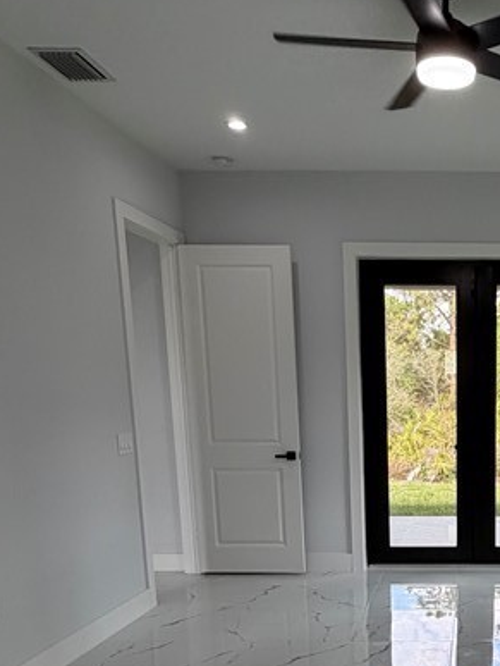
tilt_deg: -10.8
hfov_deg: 35.7
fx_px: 711
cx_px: 476
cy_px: 527
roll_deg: +0.0
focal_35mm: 37
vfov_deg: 47.5
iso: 80
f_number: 2.2
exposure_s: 1/120
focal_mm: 2.22
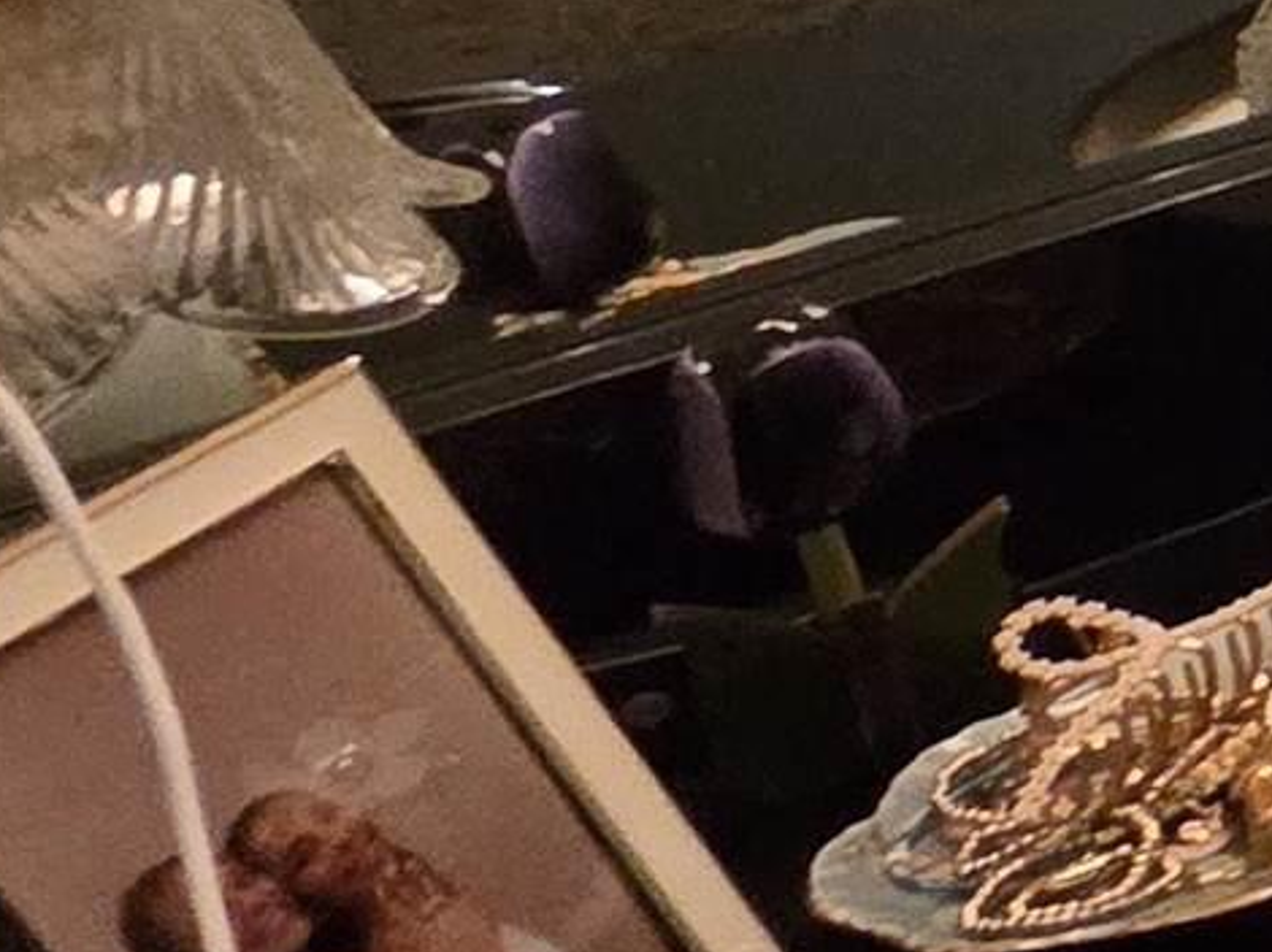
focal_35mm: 85
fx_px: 3122
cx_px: 4076
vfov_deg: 15.8
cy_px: -533
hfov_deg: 10.6
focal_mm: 2.2
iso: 640
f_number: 2.2
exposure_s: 1/60
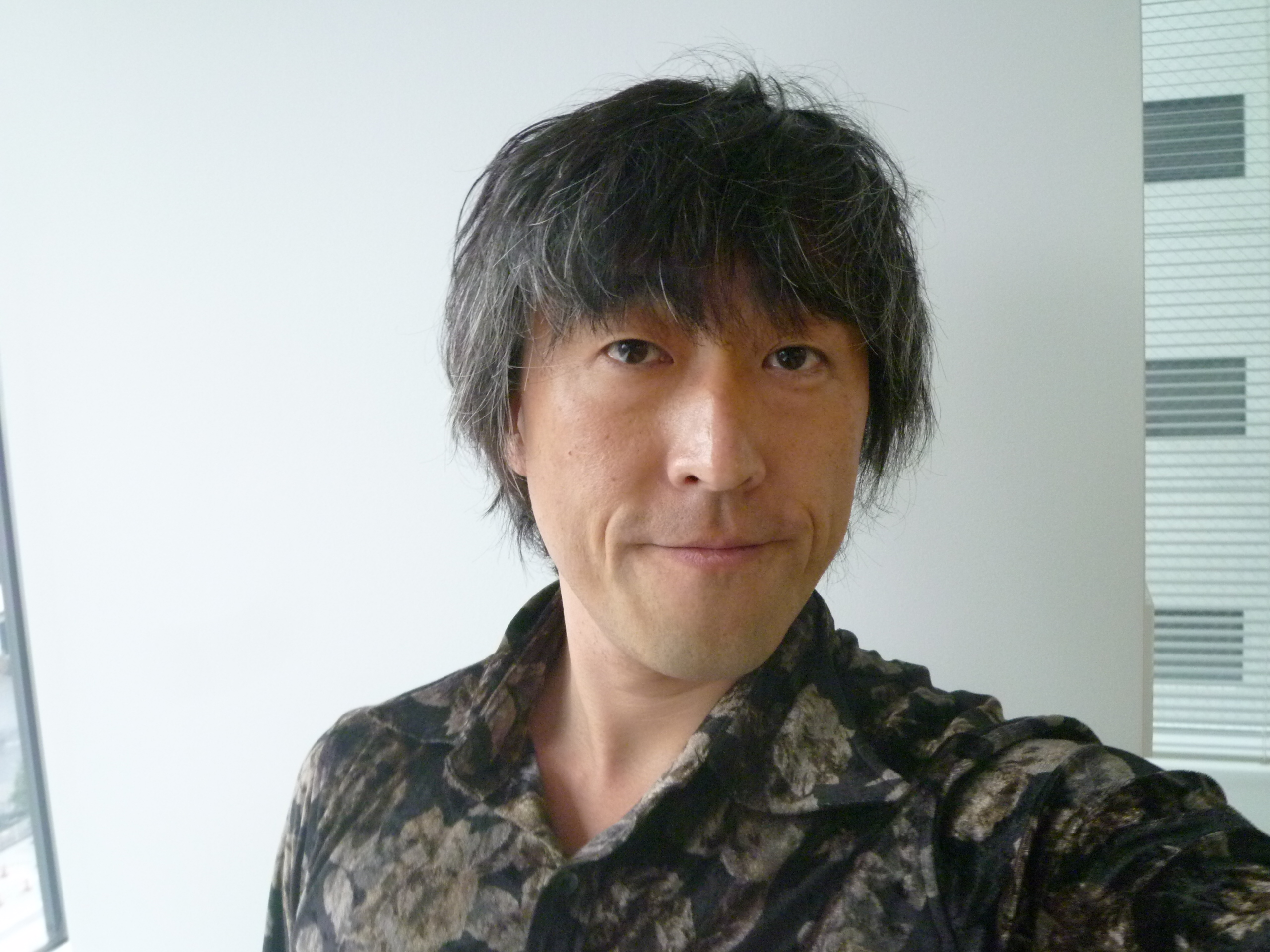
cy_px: 476
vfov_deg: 42.9
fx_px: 1211
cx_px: 635
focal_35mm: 33
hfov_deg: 55.4
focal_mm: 5.9
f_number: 3.2
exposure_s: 1/30
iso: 400
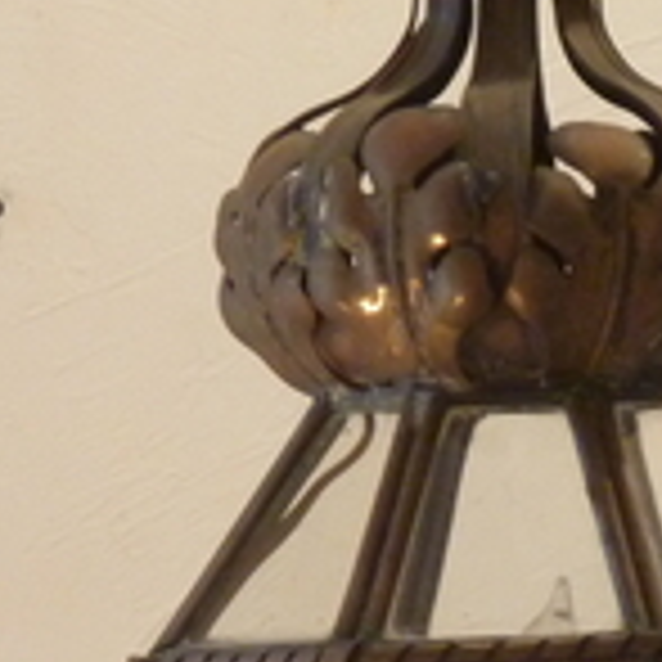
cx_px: 558
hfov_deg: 4.1
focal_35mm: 429
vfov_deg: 4.1
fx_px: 9282
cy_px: 667
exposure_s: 1/13
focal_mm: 19.5
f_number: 4.4
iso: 400
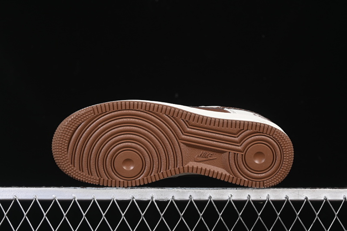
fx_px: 723
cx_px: 174
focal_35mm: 75
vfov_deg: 18.2
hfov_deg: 27.0
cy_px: 116
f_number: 6.3
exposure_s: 1/60
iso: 160
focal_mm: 50
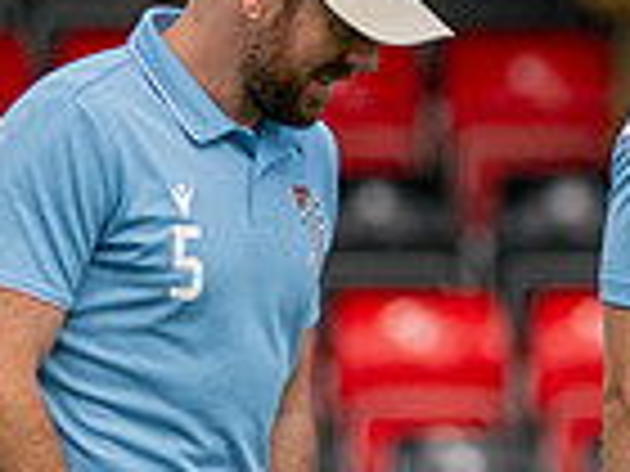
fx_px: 33742
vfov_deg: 0.8
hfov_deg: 1.1
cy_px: 713
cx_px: 730
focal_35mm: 1854
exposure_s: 1/4000
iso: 400
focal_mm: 300
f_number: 4
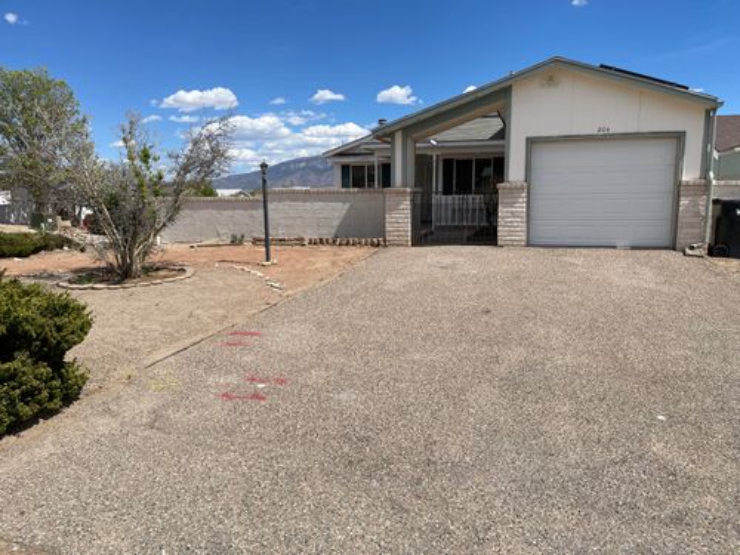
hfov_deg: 69.4
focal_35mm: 25
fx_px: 534
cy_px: 278
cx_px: 370
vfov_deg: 54.9
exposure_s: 1/5917
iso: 32
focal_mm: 5.1
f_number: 1.6
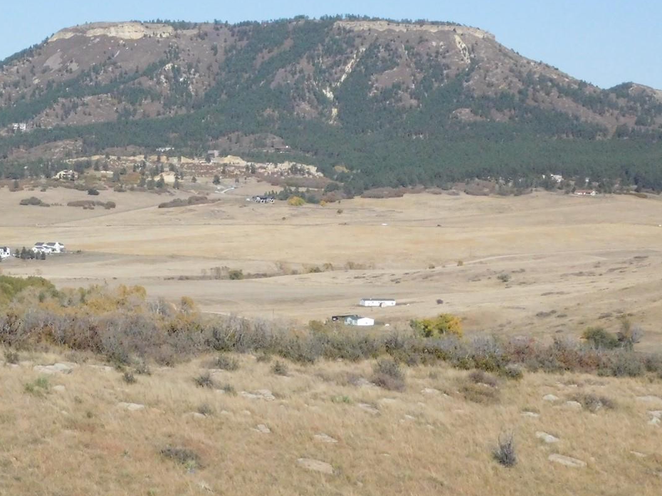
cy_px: 148
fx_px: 2869
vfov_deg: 9.9
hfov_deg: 13.1
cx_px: 214
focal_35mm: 150
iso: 800
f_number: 9.2
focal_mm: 17.6
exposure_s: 1/1500
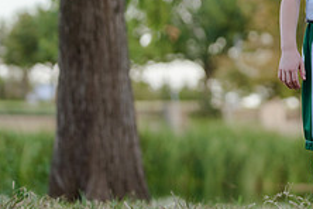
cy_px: -19
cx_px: 354
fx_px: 1930
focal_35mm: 222
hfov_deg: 9.2
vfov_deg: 6.2
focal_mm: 85
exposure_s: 1/320
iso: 160
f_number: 2.8
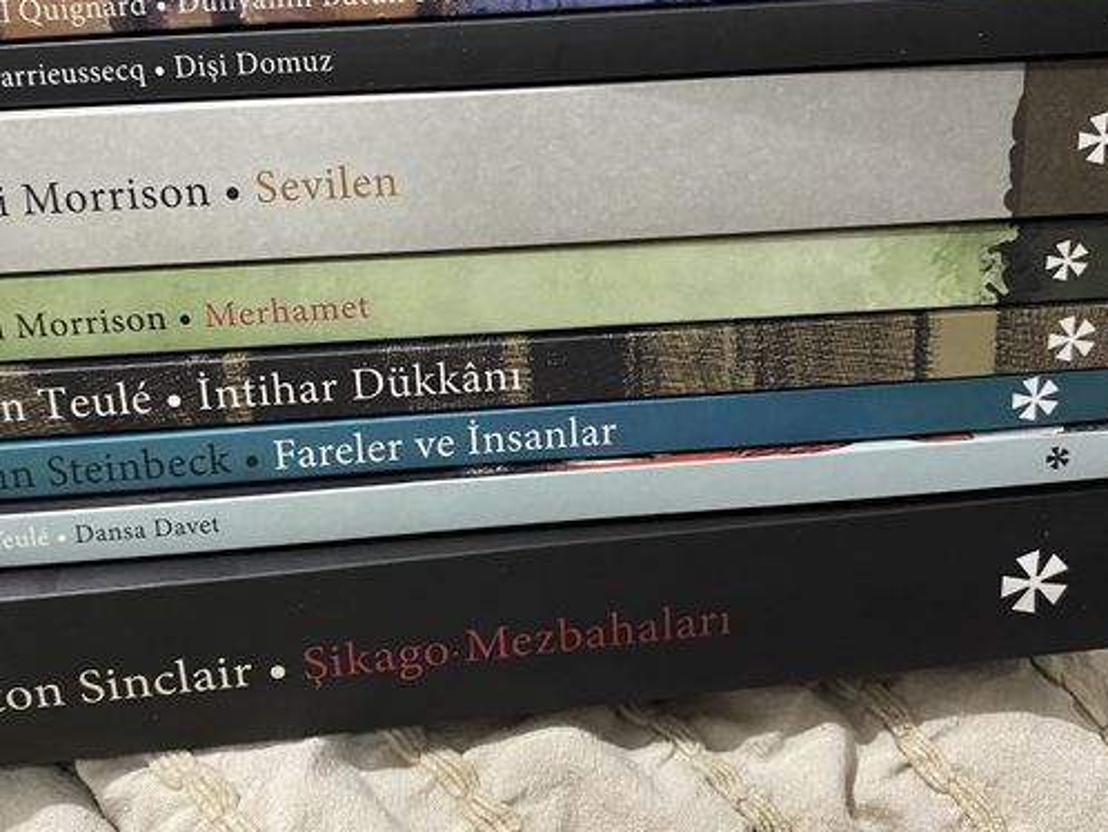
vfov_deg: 39.5
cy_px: 340
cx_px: 518
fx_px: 1153
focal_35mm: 36
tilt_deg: -14.8
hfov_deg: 51.3
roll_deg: +2.5
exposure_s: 1/25
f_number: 1.8
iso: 500
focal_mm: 4.25
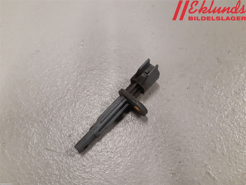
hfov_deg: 67.3
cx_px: 123
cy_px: 92
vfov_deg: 53.1
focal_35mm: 26
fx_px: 185
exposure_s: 1/50
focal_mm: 3.93
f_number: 1.7
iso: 200
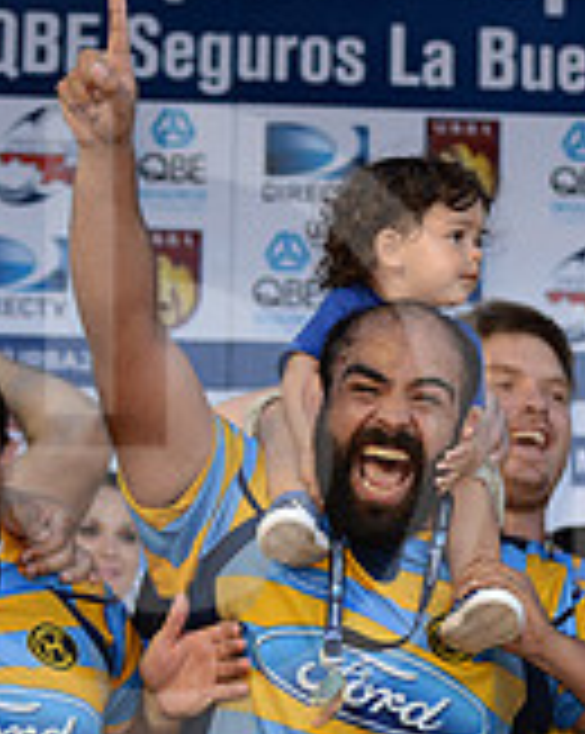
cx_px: 936
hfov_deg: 4.5
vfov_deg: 5.7
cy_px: 439
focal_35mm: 341
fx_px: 7394
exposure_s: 1/160
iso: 400
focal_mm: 102
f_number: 2.8
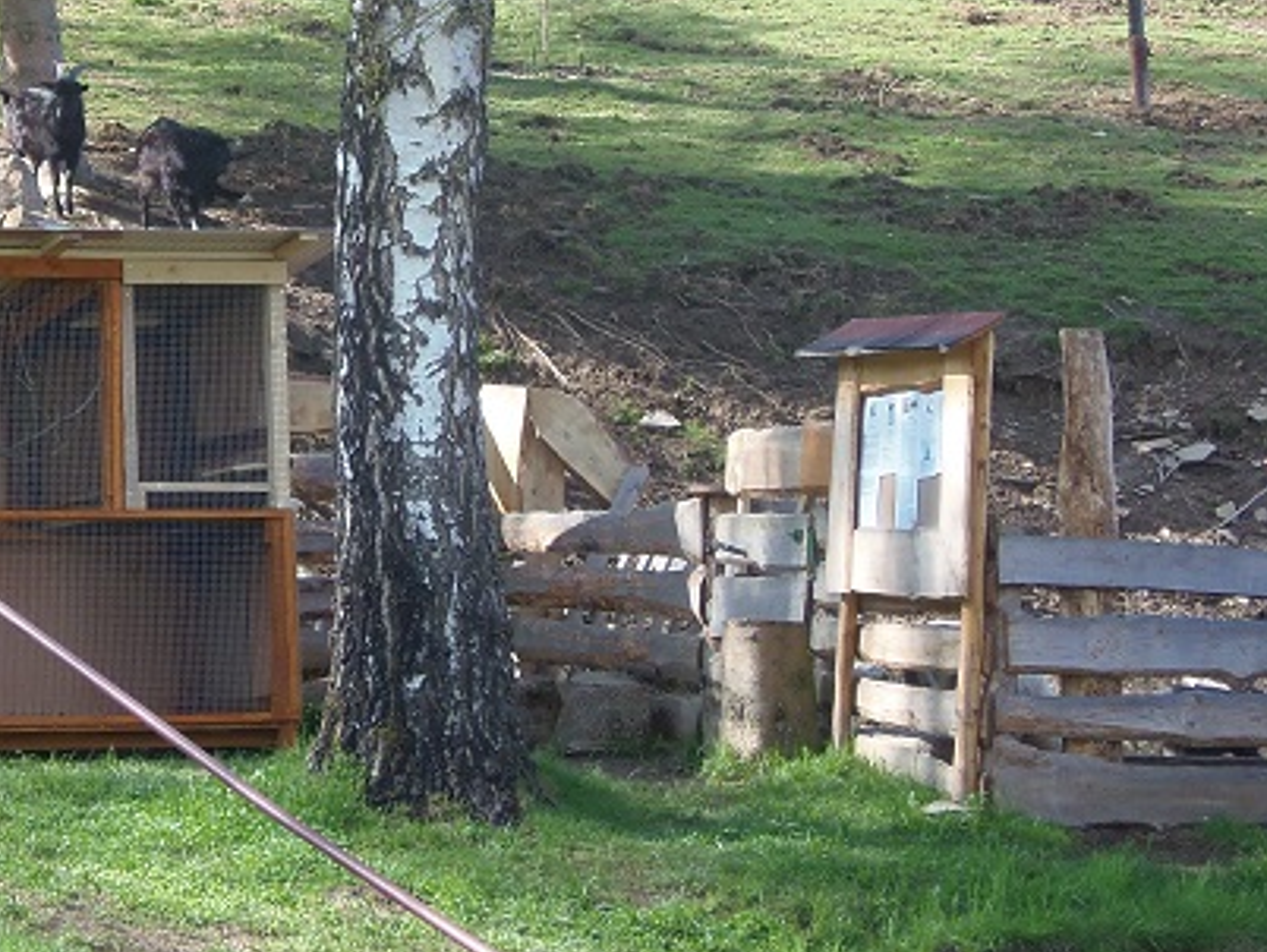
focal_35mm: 158
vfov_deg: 9.4
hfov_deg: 12.4
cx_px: 85
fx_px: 5787
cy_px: 110
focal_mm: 13.7
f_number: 4.2
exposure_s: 1/80
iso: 64
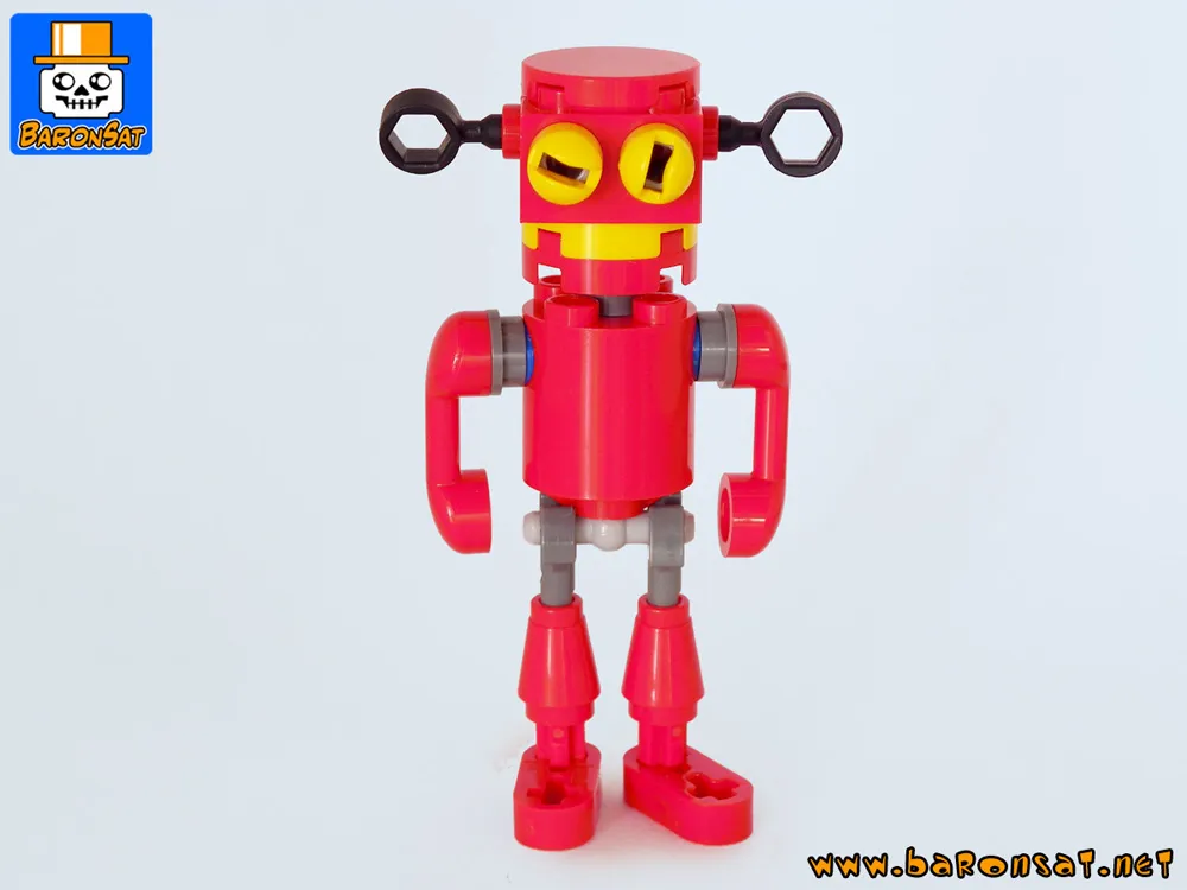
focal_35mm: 111
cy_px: 445
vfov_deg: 13.3
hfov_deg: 17.7
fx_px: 3806
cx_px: 594
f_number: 4
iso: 50
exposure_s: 1.3
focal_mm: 19.6
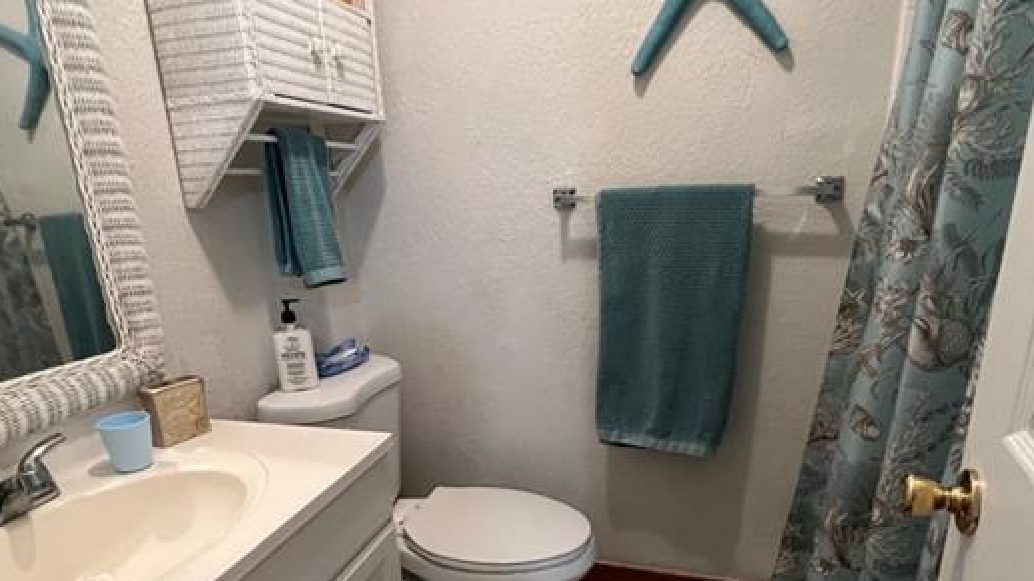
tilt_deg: -18.2
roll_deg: +3.7
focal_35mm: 21
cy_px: 399
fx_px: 576
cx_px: 499
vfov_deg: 52.3
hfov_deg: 83.8
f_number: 1.8
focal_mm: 1.57
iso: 500
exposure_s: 1/60
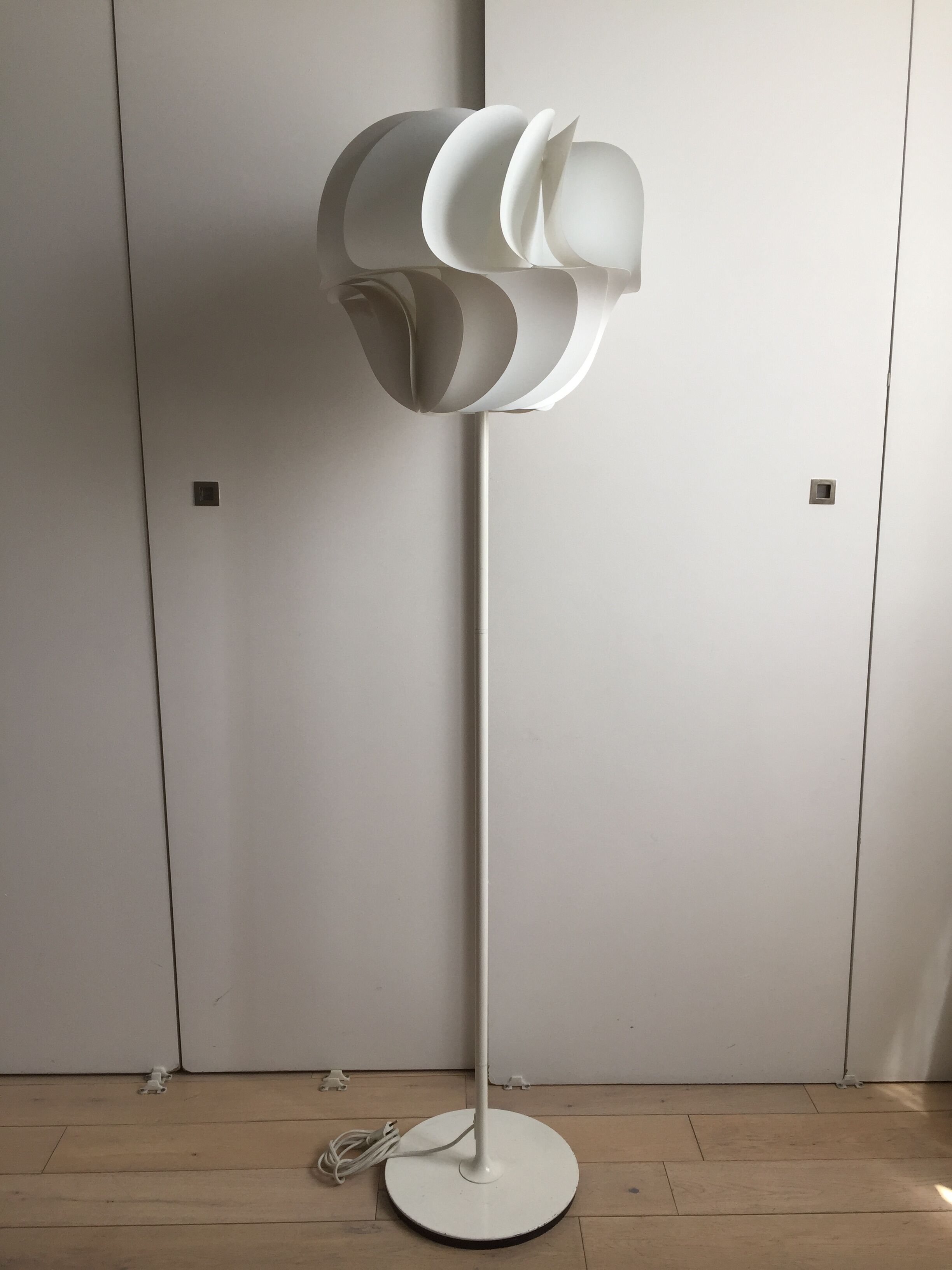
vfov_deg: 61.7
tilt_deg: -9.8
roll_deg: +0.5
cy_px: 635
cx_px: 476
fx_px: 1063
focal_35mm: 29
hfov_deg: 48.2
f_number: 2.2
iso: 40
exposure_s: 1/100
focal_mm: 4.15
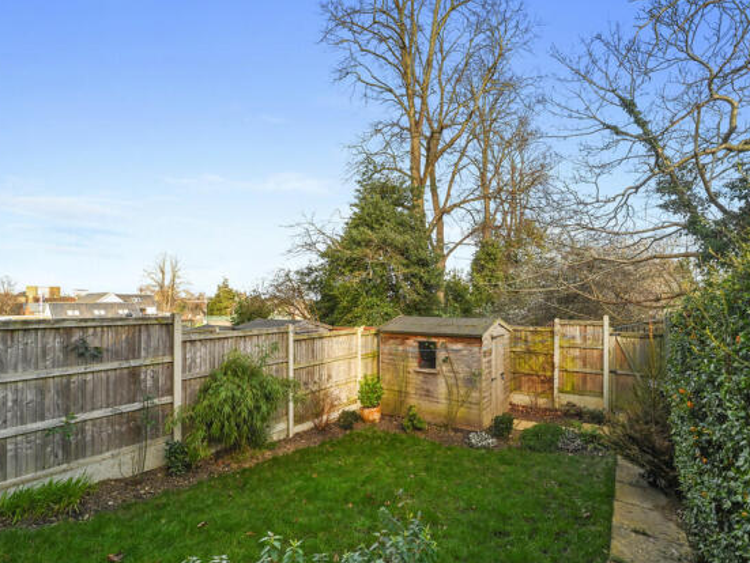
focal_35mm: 16
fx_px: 347
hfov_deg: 94.3
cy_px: 295
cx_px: 404
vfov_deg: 78.1
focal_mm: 14
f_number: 8
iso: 400
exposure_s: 1/160
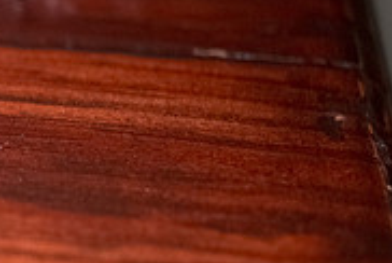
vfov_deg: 7.2
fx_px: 2083
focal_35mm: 191
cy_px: 102
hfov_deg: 10.3
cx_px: -218
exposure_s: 1/200
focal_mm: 60
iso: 2500
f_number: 3.2
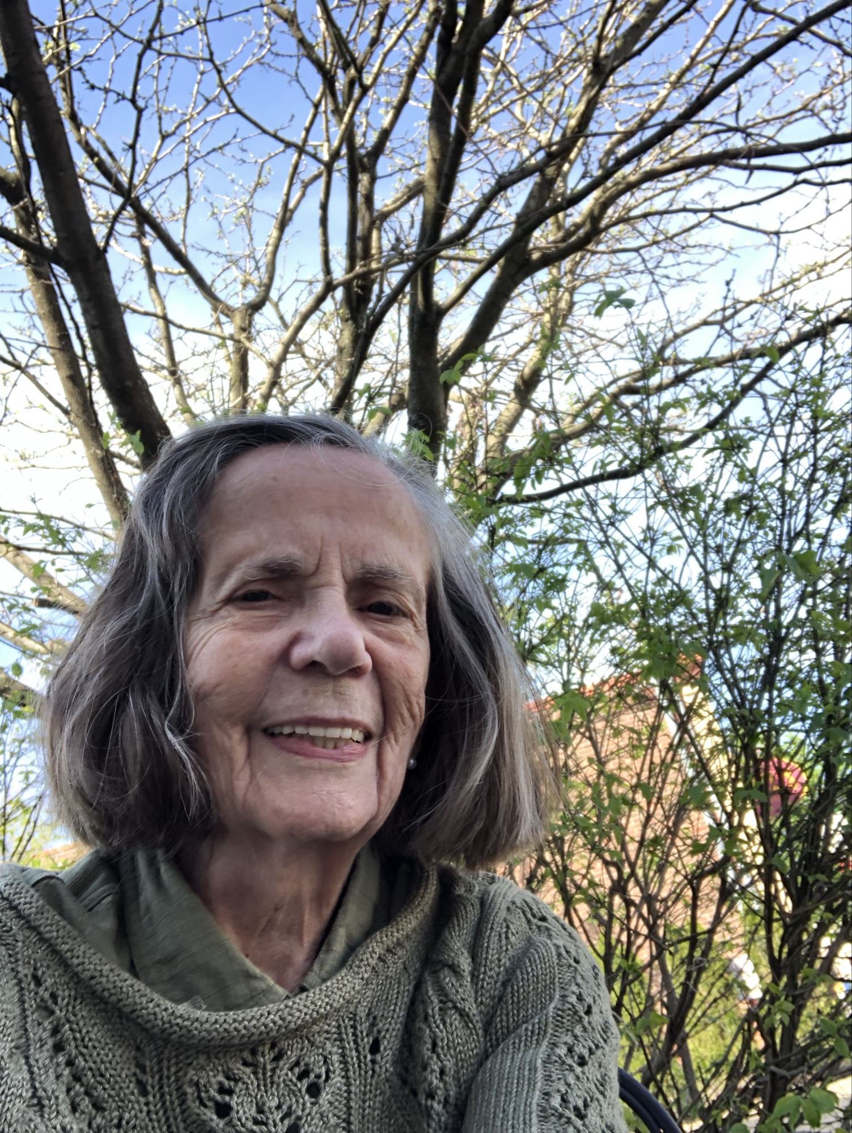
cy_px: 566
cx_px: 426
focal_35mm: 32
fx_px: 1049
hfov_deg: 44.2
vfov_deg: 56.8
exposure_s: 1/120
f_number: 2.2
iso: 40
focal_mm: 2.87
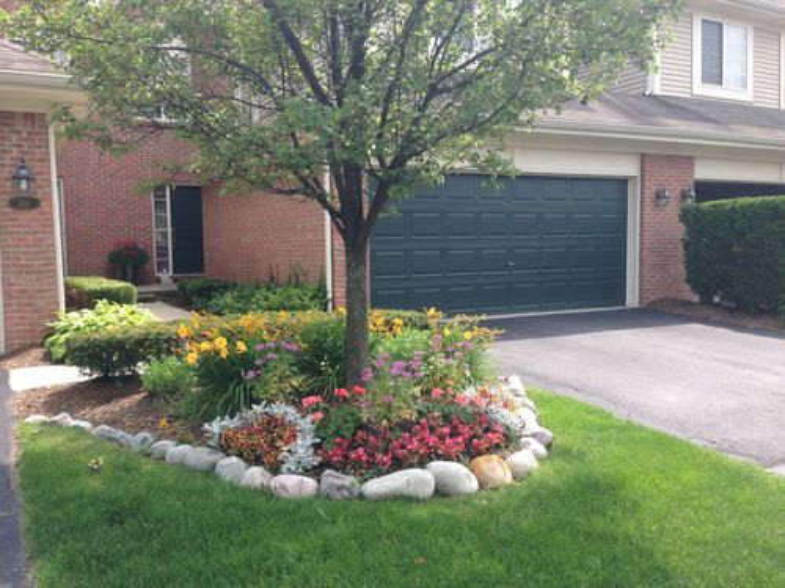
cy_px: 294
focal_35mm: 33
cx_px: 392
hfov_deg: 55.4
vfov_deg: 42.9
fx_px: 748
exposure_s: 1/653
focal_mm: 4.12
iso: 50
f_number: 2.4
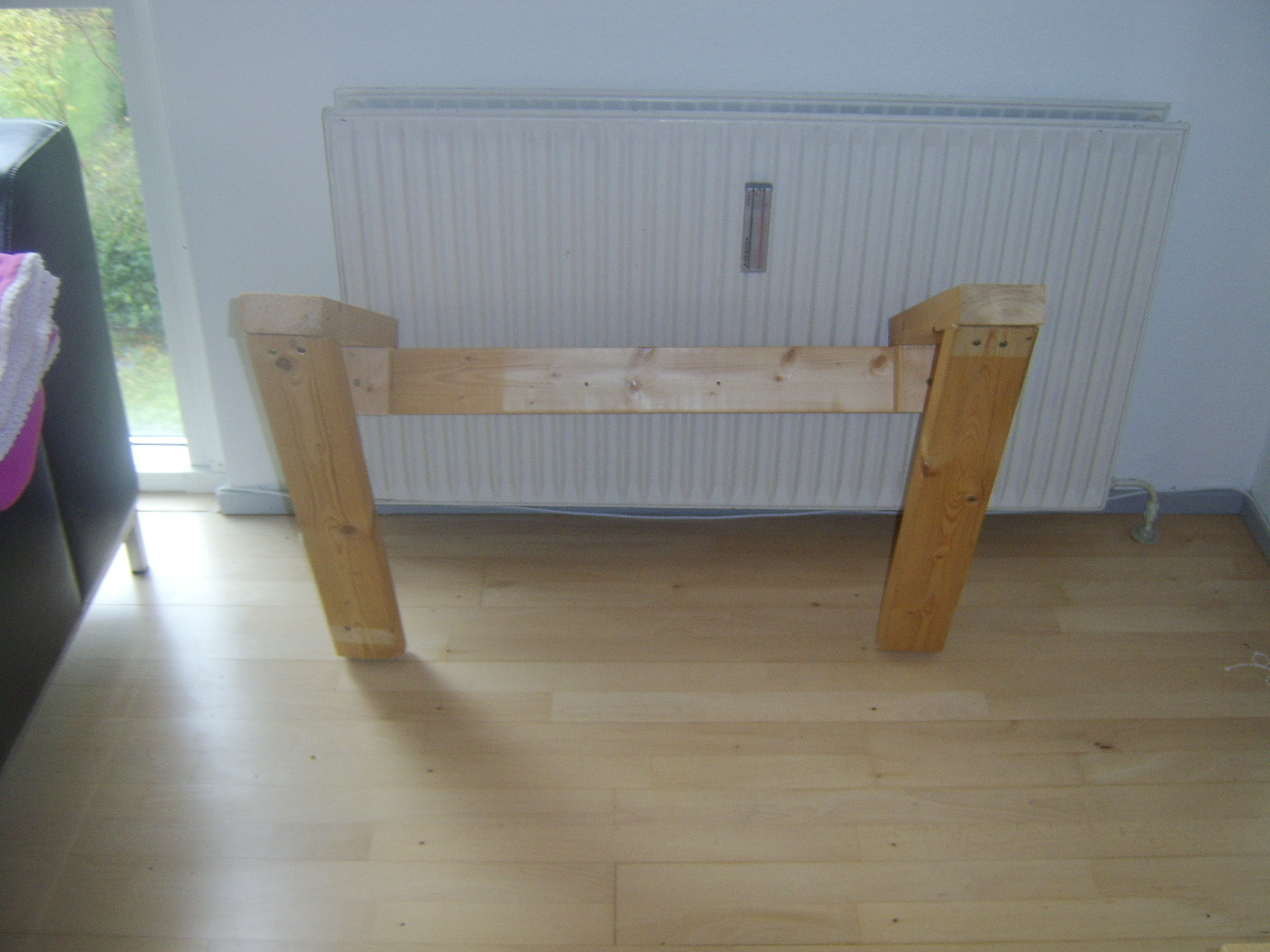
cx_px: 635
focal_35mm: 31
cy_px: 476
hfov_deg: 58.4
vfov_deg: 45.4
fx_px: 1137
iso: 200
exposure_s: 1/30
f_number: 2.7
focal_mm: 8.13
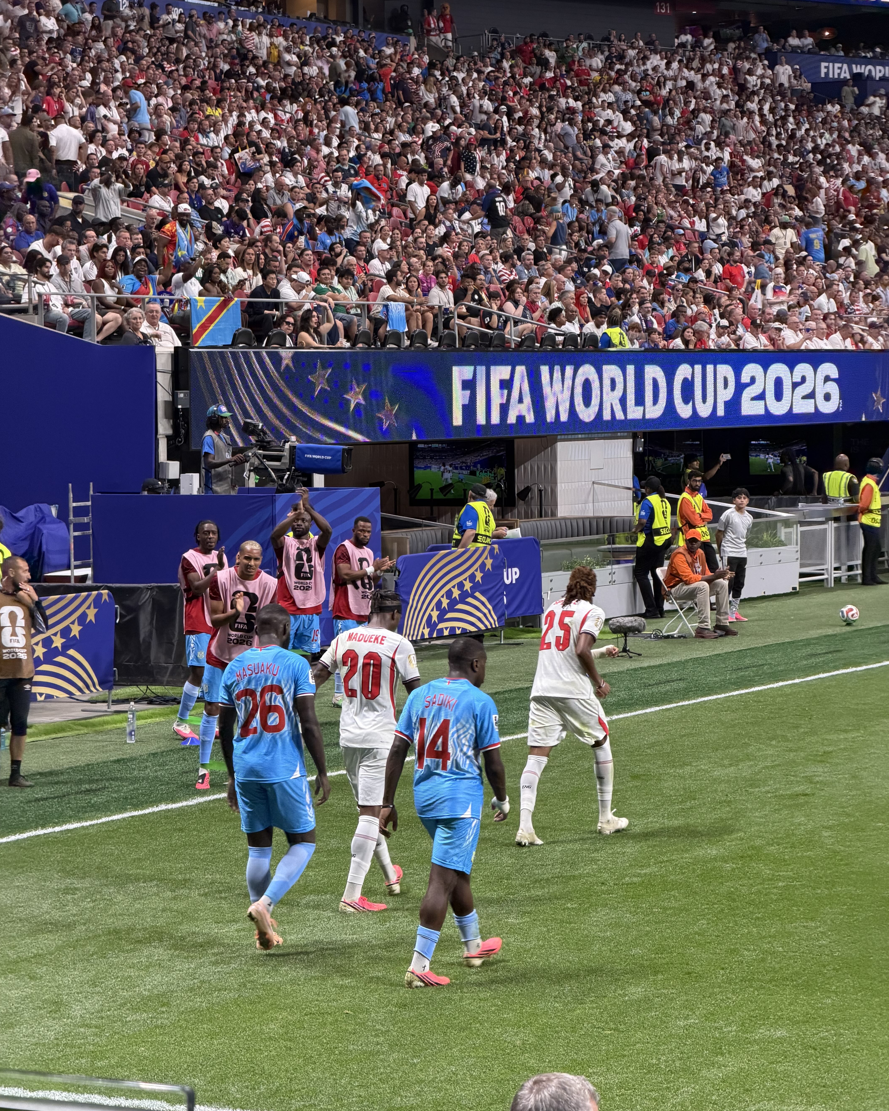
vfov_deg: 18.3
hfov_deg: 14.7
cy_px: 567
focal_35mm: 105
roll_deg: +1.1
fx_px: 3453
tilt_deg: -2.2
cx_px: 443
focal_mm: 16.89
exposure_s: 1/118
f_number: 2.8
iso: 160
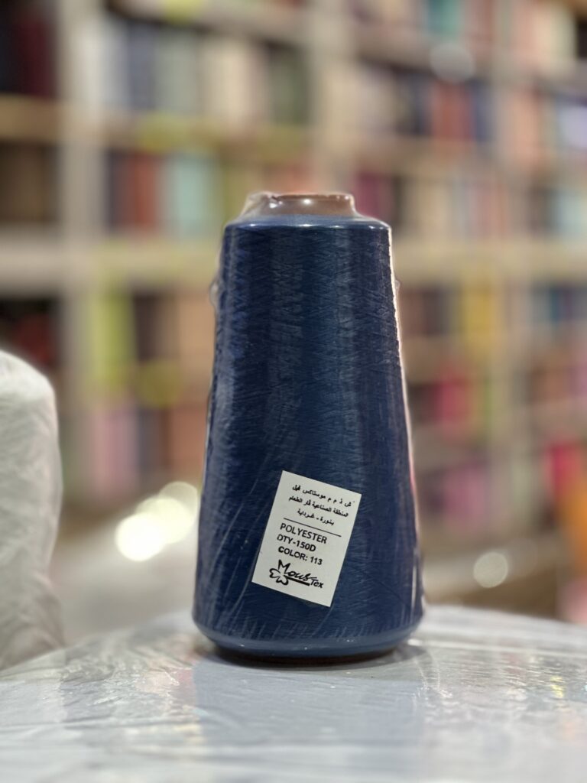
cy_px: 392
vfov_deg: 25.3
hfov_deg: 19.1
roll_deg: -0.5
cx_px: 294
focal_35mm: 77
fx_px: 1741
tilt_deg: -2.6
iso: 125
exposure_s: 1/33
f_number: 2.8
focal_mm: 9
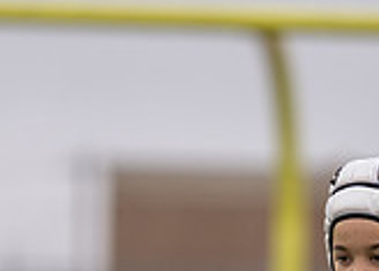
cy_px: 387
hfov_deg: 2.7
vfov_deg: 1.9
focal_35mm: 739
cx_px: 393
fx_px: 7951
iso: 500
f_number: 2.8
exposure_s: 1/1000
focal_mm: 200
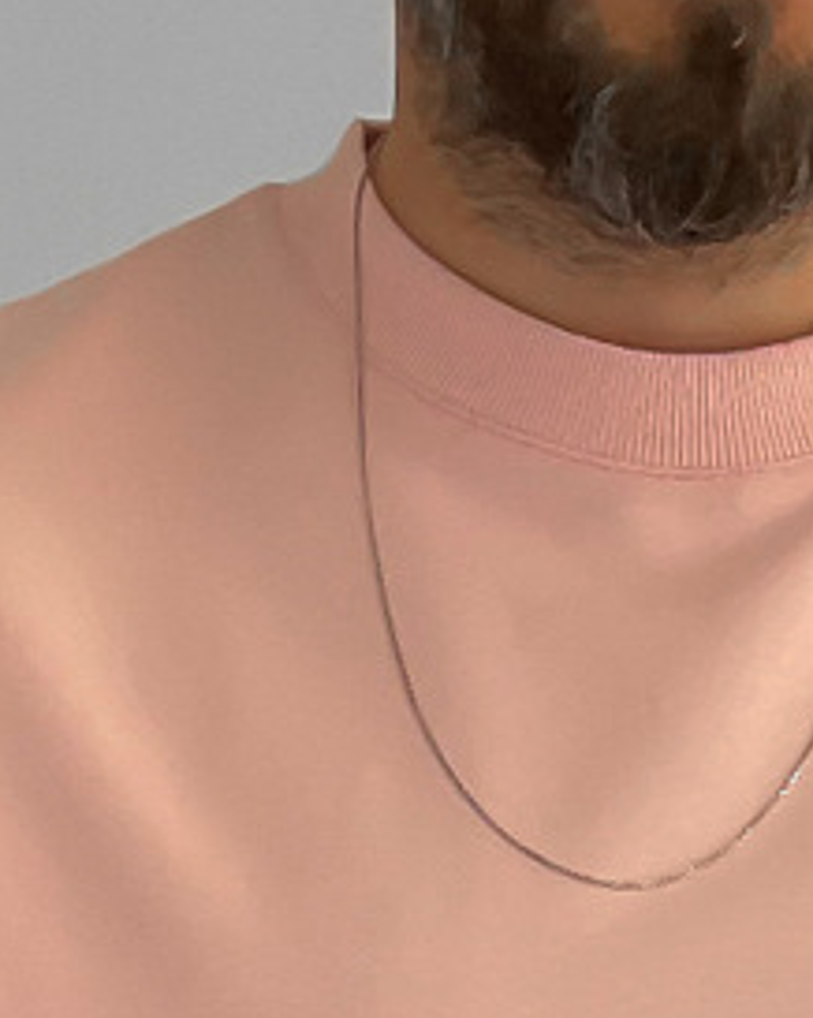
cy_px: 2912
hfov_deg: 9.3
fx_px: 4998
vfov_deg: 9.5
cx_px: 436
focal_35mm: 166
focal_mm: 3
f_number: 1.8
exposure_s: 1/120
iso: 50
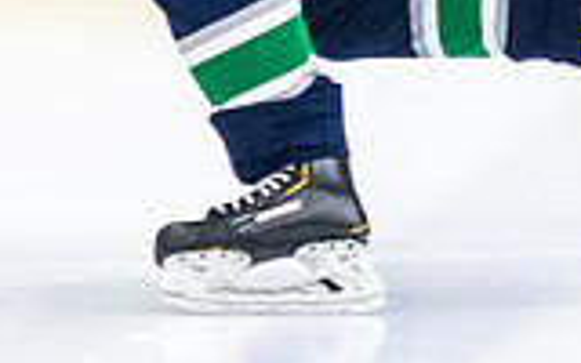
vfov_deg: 1.4
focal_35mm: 947
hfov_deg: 2.2
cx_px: 57
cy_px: -518
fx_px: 14995
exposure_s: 1/640
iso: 2000
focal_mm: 95
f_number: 2.8
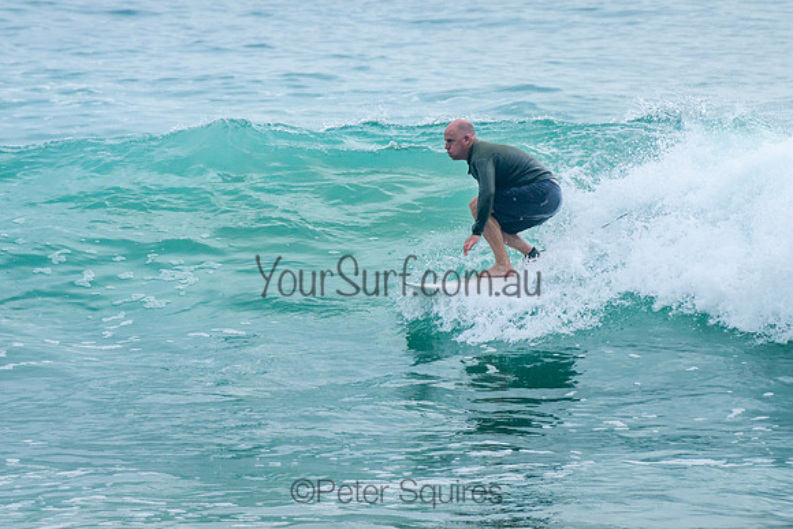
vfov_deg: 2.5
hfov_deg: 3.7
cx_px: 432
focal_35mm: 550
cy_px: 230
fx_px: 12125
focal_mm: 400
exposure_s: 1/2000
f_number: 9
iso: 500
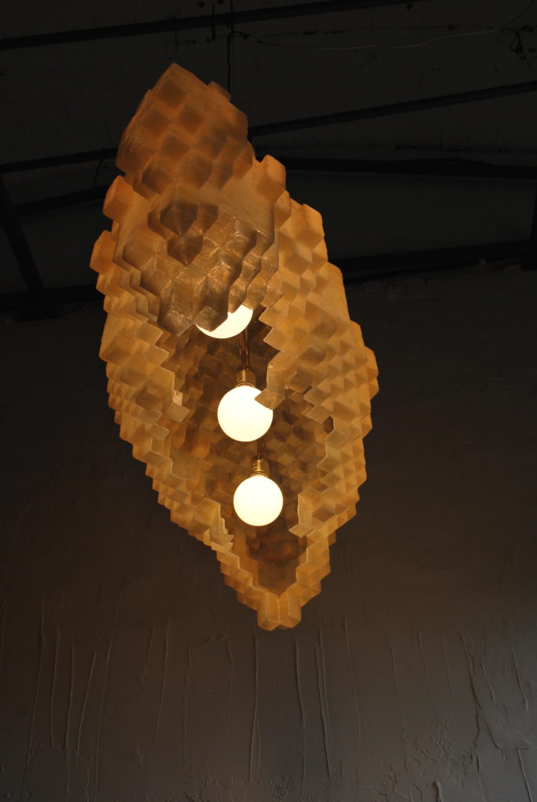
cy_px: 401
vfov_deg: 57.2
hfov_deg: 40.1
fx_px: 737
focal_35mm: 33
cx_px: 268
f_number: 5.6
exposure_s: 1/125
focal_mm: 22
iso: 125
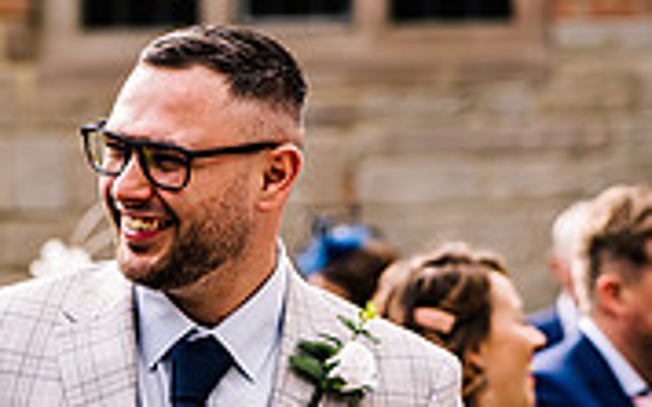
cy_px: 240
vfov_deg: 4.6
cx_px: 121
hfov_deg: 7.4
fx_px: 5008
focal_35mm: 282
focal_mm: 85
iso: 50
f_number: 3.2
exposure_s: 1/250
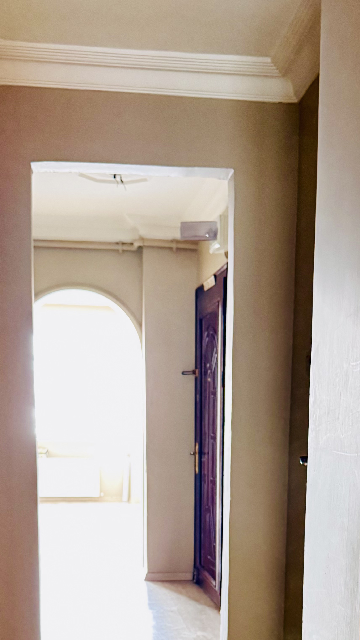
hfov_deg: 24.4
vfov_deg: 40.0
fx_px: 831
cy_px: 532
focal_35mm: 49
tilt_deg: -7.6
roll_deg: -1.1
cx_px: 195
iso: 1600
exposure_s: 1/16
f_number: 1.78
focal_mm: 6.76
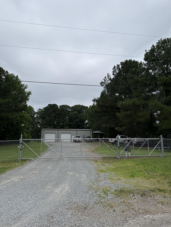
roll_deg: +1.5
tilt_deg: +9.5
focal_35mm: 24
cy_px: 114
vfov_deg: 71.6
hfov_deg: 56.8
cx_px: 86
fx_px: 158
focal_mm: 6.76
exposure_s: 1/5714
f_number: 1.78
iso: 80
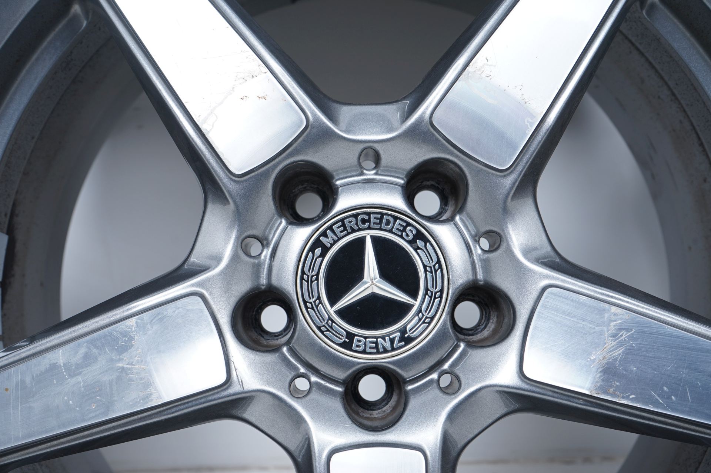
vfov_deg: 35.0
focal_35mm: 38
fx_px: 750
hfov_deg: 50.7
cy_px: 236
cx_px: 356
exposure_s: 1/100
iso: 250
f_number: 7.1
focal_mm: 38
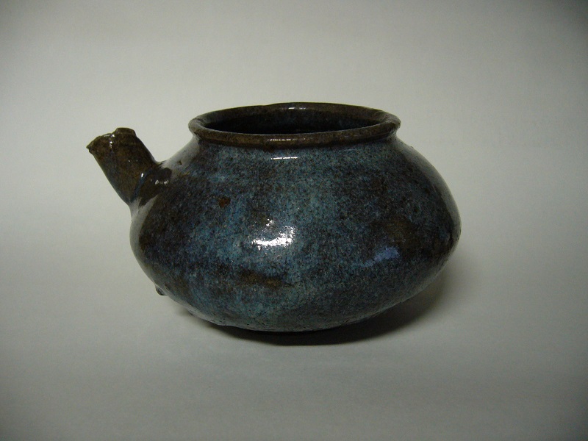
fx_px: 595
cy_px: 220
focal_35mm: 35
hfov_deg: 52.6
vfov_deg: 40.7
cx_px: 294
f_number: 2.8
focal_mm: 5.8
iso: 200
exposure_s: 1/8
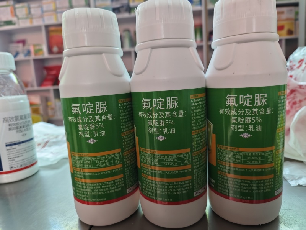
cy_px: 115
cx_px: 153
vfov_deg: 58.9
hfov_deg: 73.9
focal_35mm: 23
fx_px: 203
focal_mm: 5.5
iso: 562
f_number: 1.75
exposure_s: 1/100
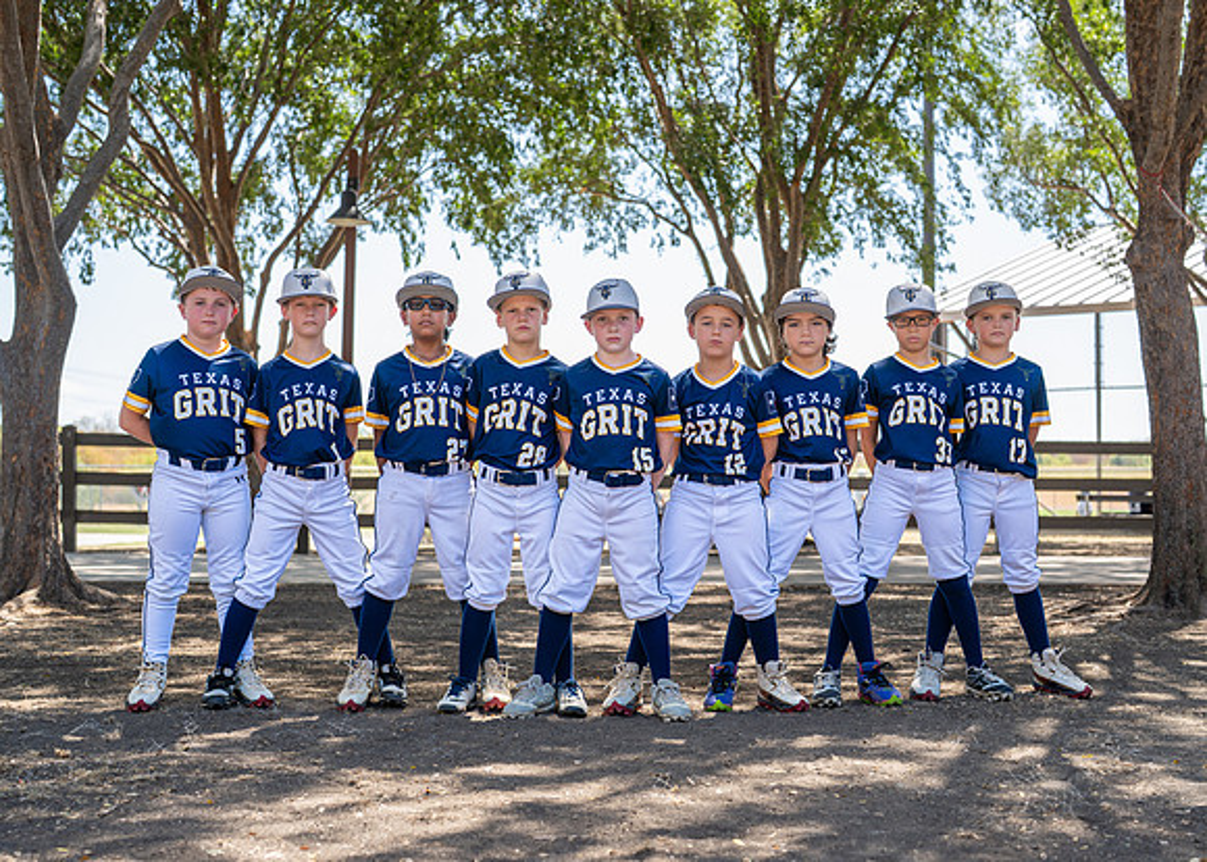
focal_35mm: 53
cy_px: 431
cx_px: 599
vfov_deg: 26.5
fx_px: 1831
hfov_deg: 36.5
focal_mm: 50
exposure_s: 1/320
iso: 100
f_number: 3.5
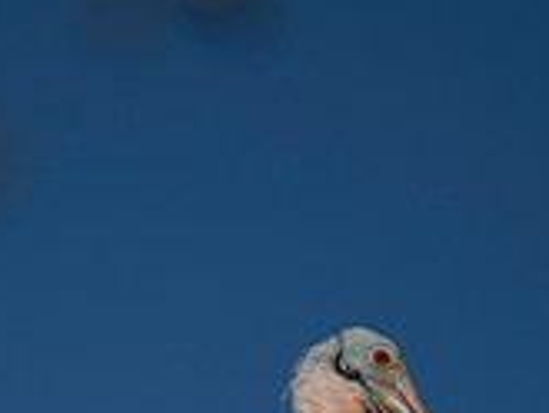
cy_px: 641
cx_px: 200
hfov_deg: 0.7
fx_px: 44725
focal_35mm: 2818
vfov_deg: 0.5
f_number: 4.5
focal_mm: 400
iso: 100
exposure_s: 1/2500
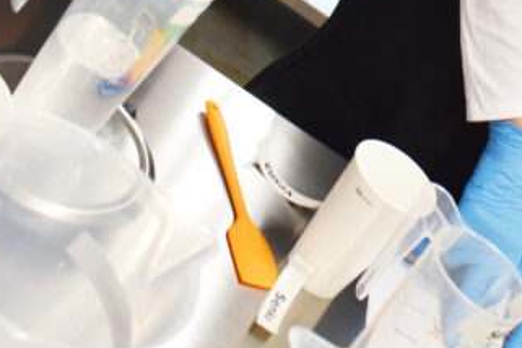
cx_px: 499
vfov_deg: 14.8
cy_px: -170
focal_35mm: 86
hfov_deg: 22.9
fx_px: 1247
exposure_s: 1/80
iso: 400
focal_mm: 18
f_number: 4.5
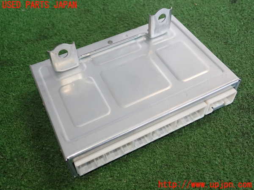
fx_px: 264
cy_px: 95
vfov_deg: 39.7
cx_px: 127
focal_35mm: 36
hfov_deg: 51.4
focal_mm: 6.37
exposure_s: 1/40
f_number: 2.5
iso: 250
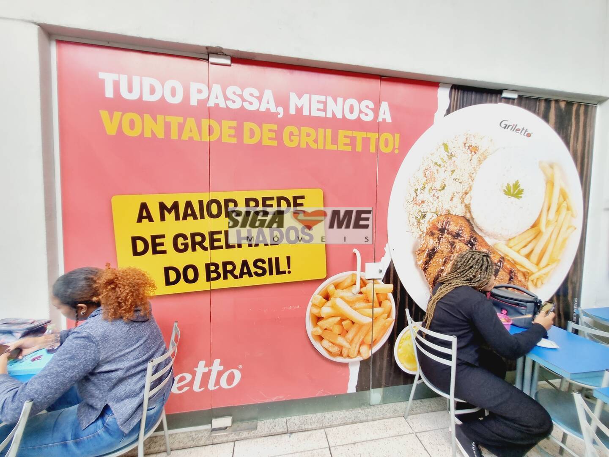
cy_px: 228
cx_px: 304
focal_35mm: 13
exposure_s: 1/60
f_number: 2.2
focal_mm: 1.74
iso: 80
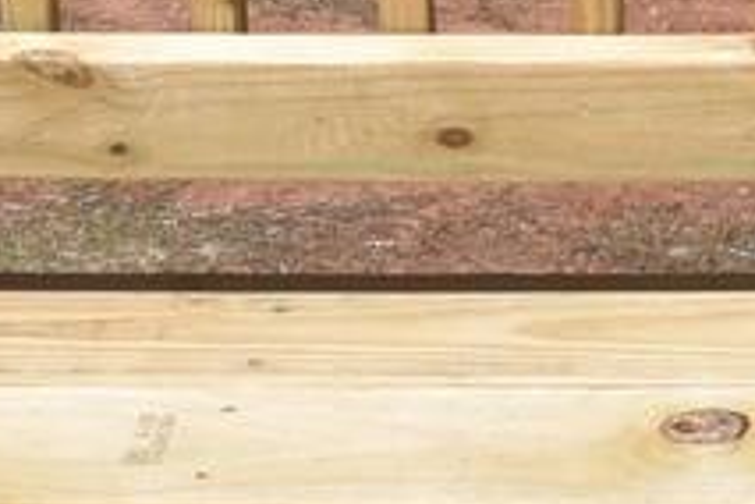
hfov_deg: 11.2
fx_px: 3775
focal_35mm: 180
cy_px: -1253
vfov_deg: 6.6
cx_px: 872
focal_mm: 24
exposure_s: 1/500
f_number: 11
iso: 640
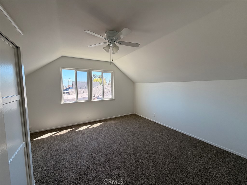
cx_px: 124
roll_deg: -0.1
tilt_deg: -4.9
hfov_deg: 102.1
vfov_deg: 85.7
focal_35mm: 14
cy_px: 92
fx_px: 100
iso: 80
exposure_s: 1/120
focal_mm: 2.22
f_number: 2.2
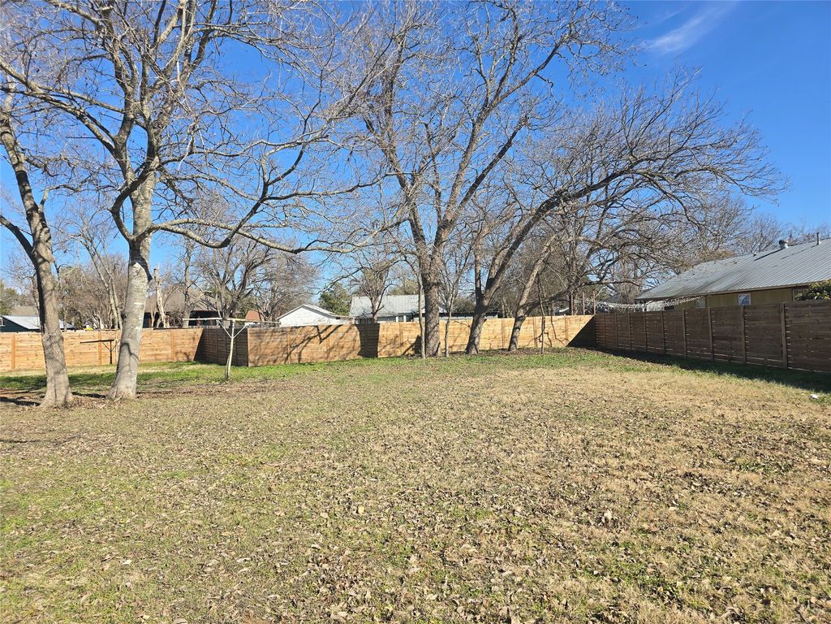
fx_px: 552
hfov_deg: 73.9
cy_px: 312
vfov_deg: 58.9
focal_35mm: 23
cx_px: 416
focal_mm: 6.3
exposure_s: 1/677
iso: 12
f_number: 1.7
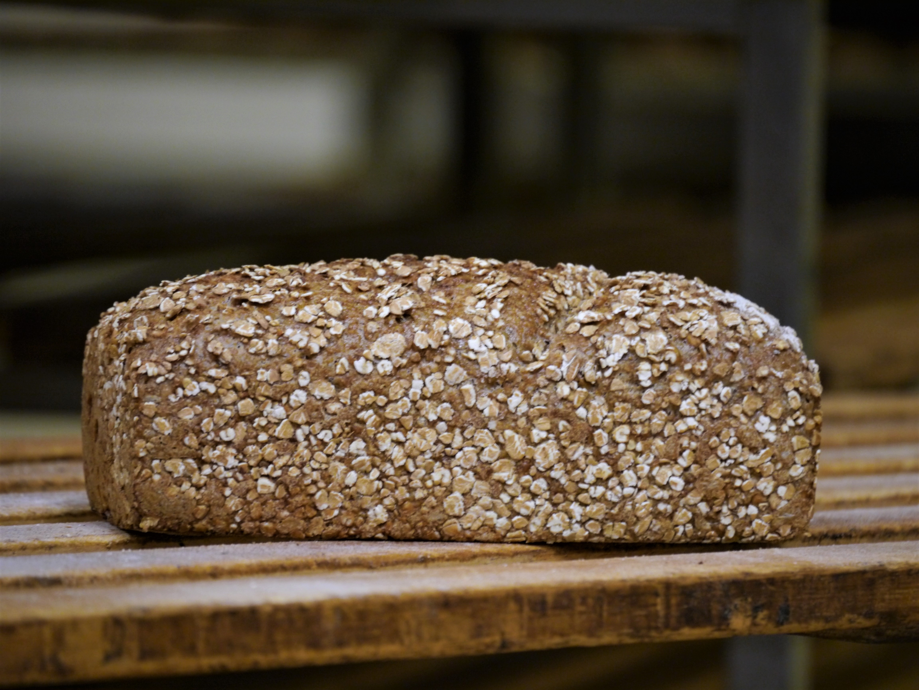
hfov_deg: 6.6
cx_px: 460
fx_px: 7965
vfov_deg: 5.0
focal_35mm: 300
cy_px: 345
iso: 800
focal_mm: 150
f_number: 5.6
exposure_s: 1/15
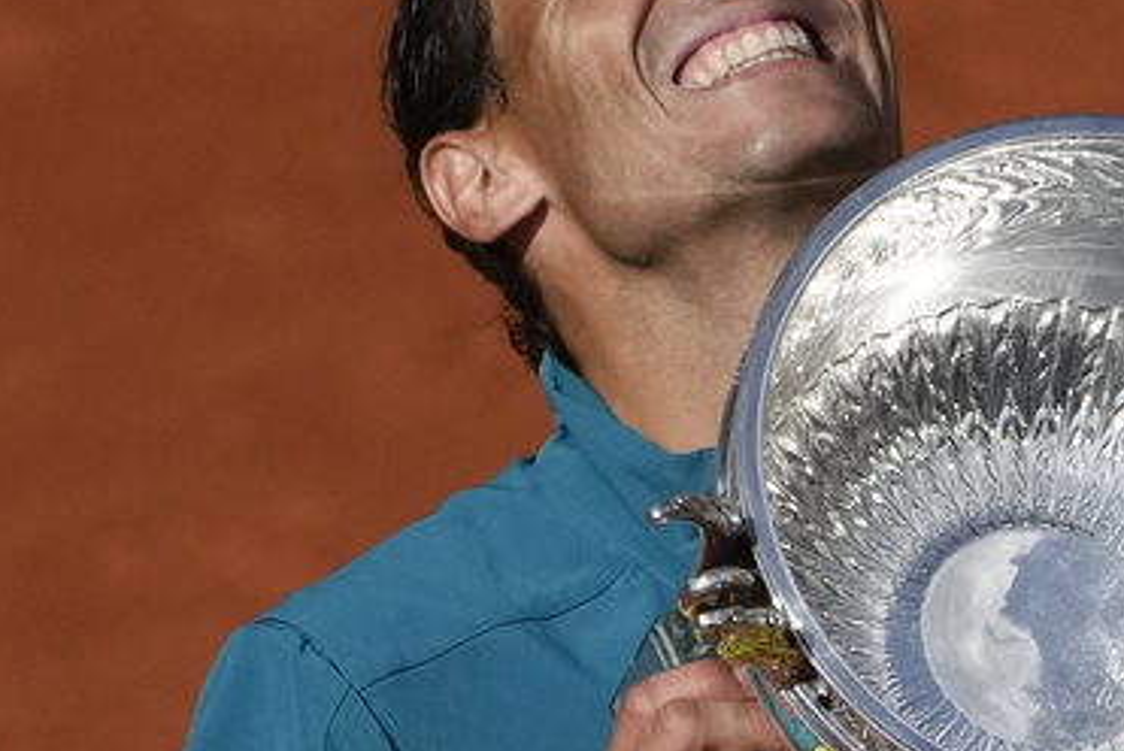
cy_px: 580
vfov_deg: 0.6
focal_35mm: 2317
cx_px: 739
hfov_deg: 0.9
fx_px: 72396
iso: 1000
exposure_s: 1/10000
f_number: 5.6
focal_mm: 840
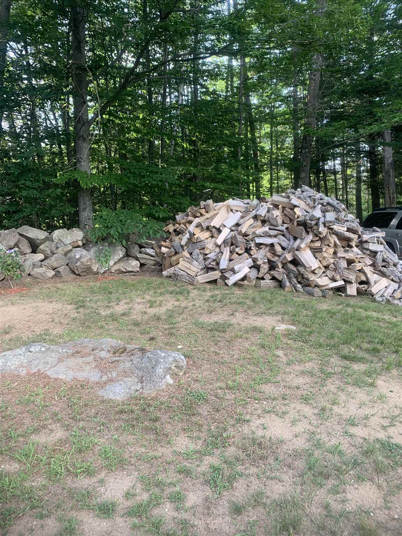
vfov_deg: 67.3
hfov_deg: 53.1
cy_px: 268
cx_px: 201
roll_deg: -0.2
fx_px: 403
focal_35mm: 26
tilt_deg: -4.2
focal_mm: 4.25
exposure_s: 1/121
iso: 32
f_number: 1.8
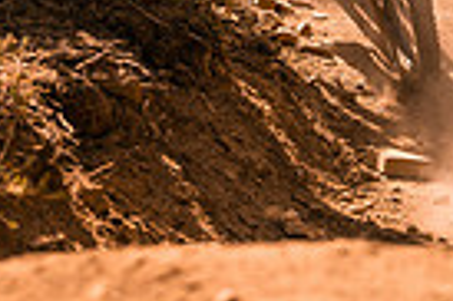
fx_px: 5417
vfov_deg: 3.2
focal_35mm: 431
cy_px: -321
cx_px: 245
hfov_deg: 4.8
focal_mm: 102
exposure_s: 1/1600
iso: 125
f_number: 2.8
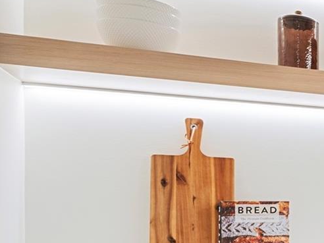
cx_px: 620
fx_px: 562
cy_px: 199
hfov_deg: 20.0
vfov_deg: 24.0
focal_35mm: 60
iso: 200
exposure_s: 1/4
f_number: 9
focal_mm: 15
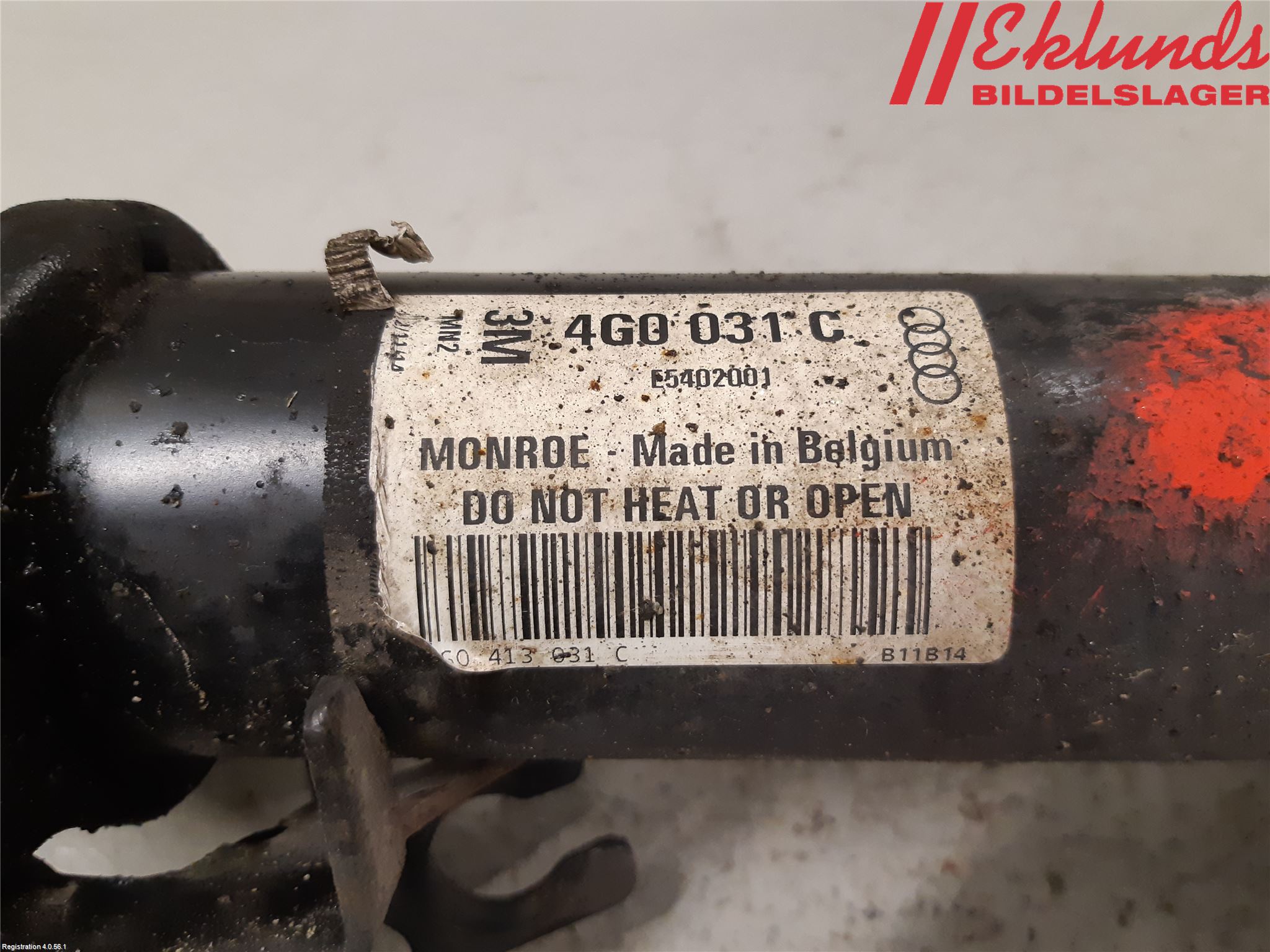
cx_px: 635
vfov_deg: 53.1
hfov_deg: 67.3
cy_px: 476
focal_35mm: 26
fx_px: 954
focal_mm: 3.93
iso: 200
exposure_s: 1/50
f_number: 1.7
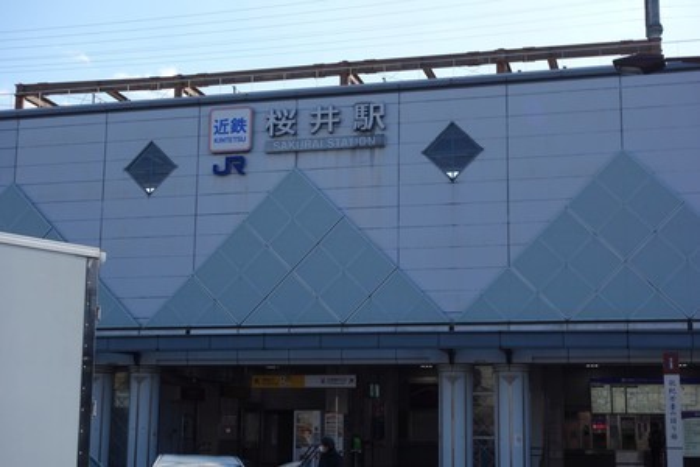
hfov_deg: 35.1
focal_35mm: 57
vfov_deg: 23.8
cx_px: 350
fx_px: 1108
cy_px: 234
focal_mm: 21.08
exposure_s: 1/400
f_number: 5.6
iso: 125
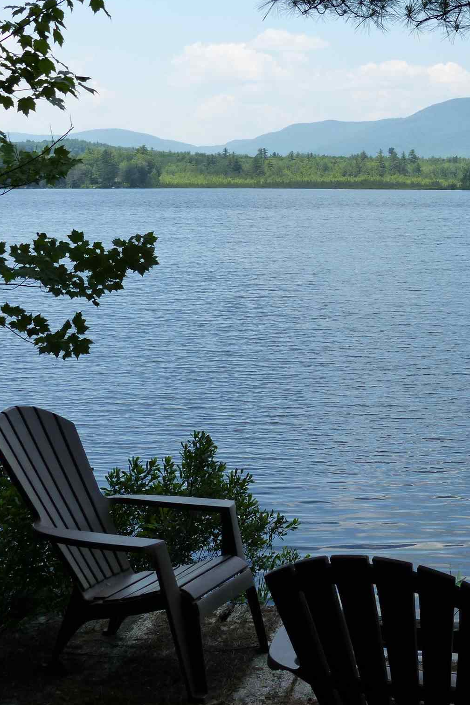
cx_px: 361
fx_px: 1352
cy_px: 352
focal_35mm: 69
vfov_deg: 29.2
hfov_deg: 19.6
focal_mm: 8.7
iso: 160
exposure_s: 1/640
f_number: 4
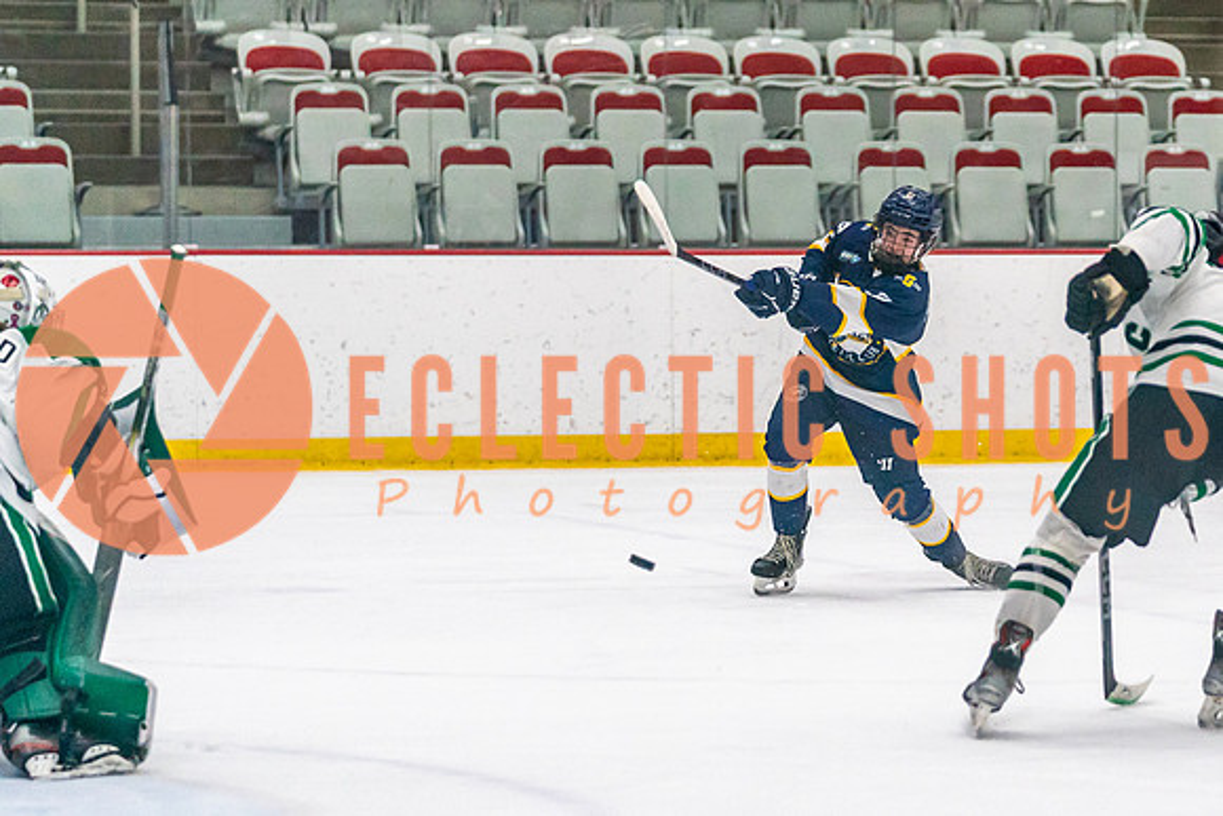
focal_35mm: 168
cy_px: 408
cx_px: 827
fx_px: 5697
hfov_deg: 12.2
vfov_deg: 8.2
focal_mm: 102
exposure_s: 1/1600
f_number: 2.8
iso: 4000
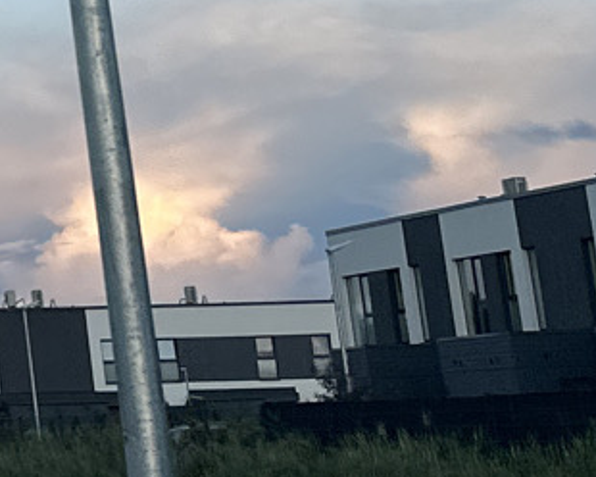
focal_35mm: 151
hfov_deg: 10.8
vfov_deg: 9.9
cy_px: -285
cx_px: -846
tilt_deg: +12.7
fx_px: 2664
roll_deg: +1.3
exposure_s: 1/570
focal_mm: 6.86
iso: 80
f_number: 1.78
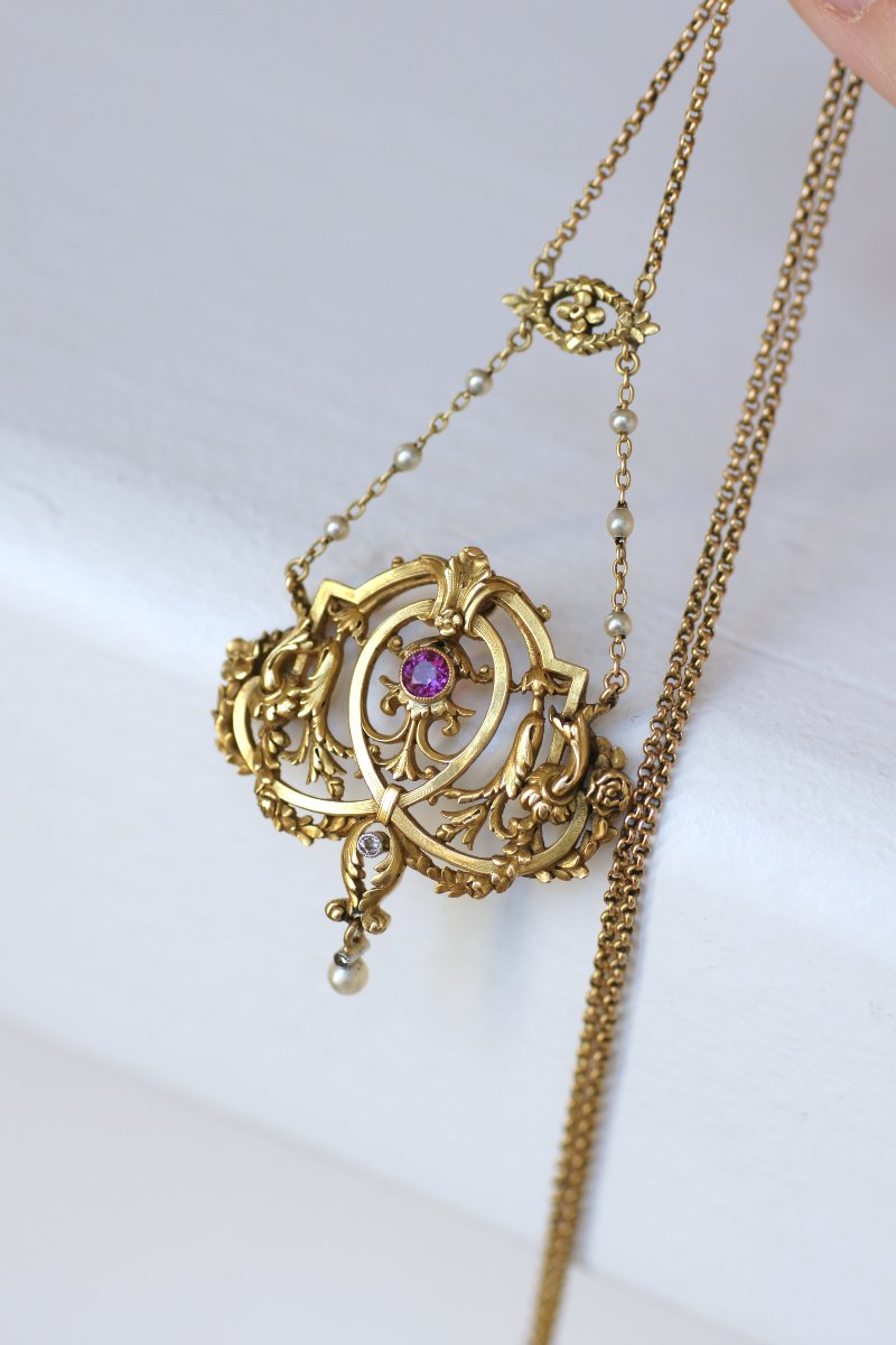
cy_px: 672
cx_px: 448
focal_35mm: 105
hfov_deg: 13.0
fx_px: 3920
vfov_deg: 19.5
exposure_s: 1/125
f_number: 3.5
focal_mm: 70
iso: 200
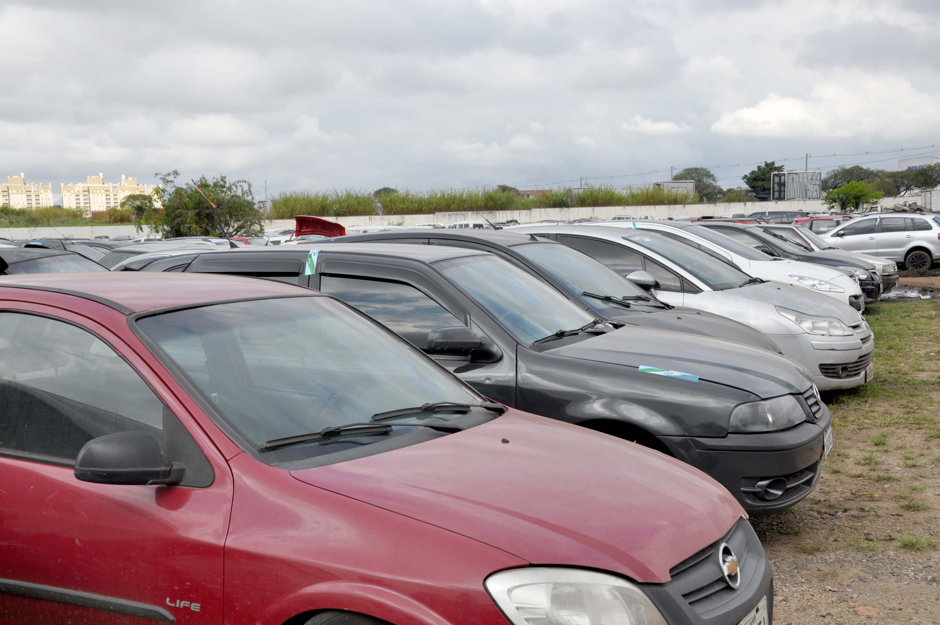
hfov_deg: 43.7
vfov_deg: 29.8
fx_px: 1174
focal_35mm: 45
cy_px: 312
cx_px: 470
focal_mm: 30
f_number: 10
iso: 400
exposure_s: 1/400
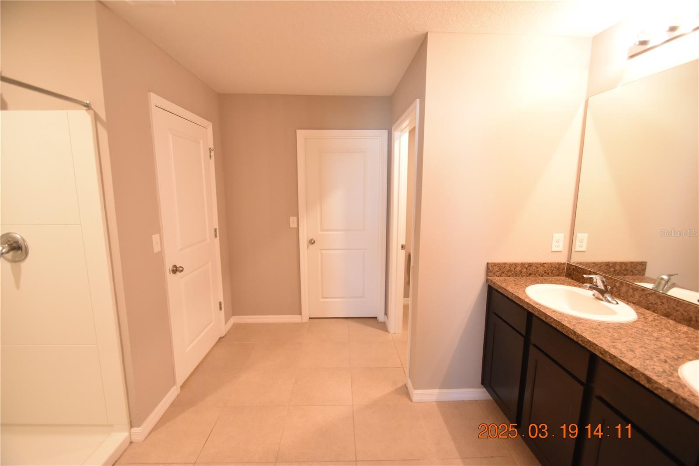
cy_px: 233
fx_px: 291
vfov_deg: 77.3
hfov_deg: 100.4
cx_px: 350
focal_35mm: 15
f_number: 3.5
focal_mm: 10
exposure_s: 1/60
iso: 1800
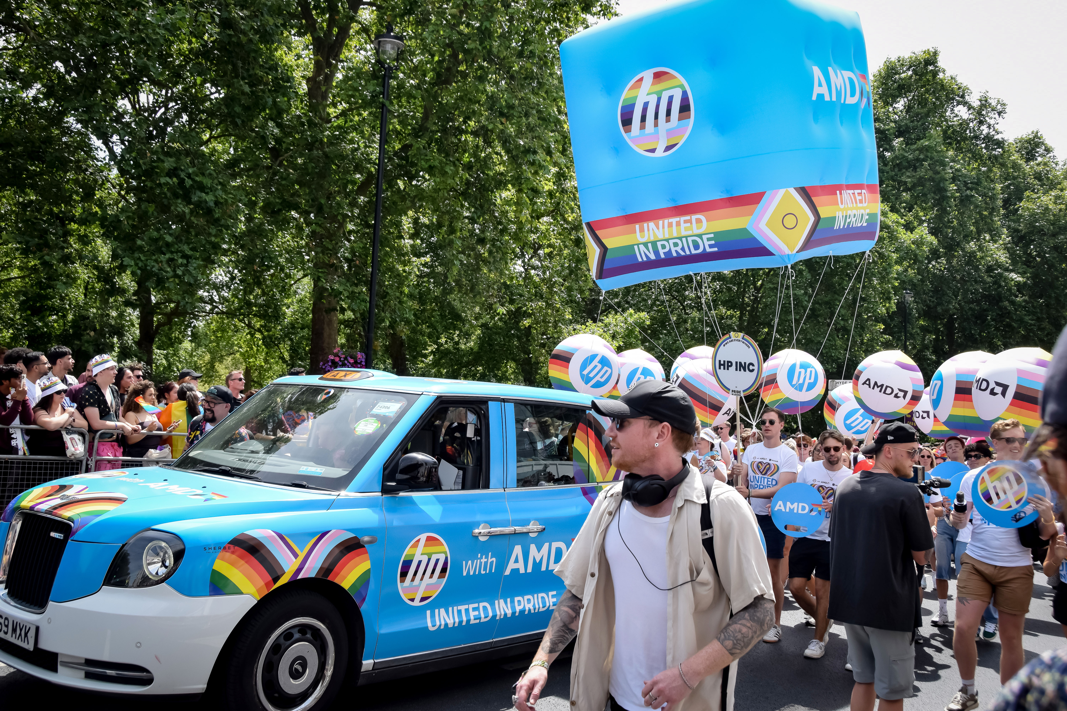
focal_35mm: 33
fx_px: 978
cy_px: 356
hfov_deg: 57.2
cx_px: 534
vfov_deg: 40.0
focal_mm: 22
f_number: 10
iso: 400
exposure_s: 1/400
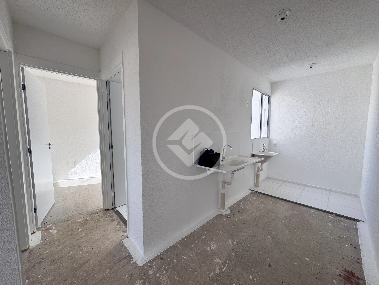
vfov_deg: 85.7
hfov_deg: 102.1
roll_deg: +0.0
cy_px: 142
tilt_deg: -5.1
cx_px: 190
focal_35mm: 14
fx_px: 153
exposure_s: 1/287
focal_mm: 2.22
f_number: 2.2
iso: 40
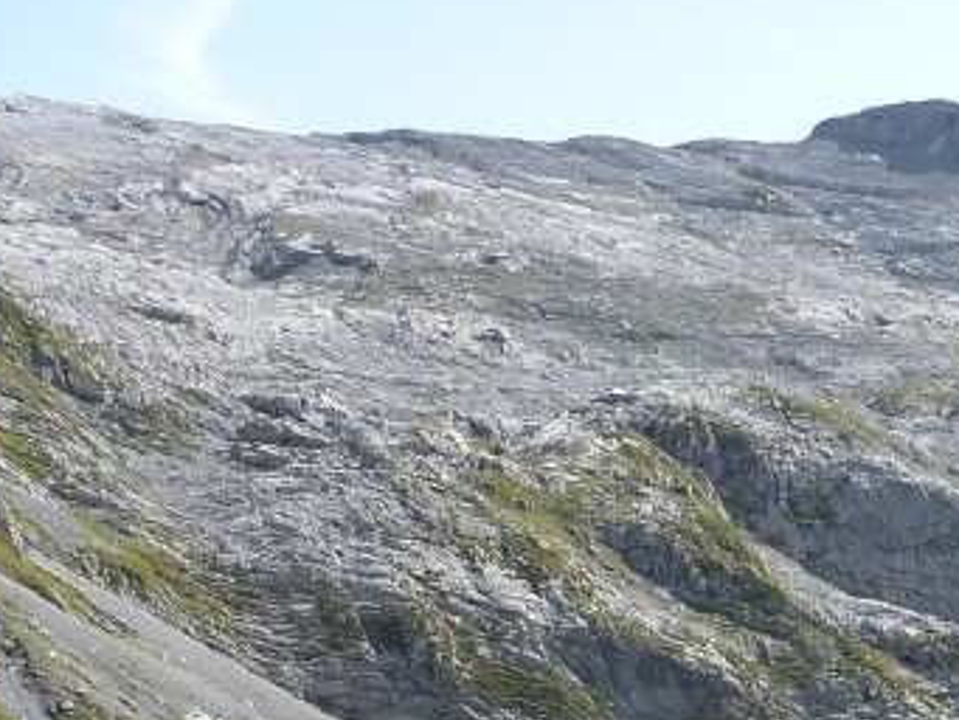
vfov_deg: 15.7
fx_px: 2411
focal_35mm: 87
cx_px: 771
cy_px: 1063
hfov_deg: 22.2
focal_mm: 4.7
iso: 80
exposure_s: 1/500
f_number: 4
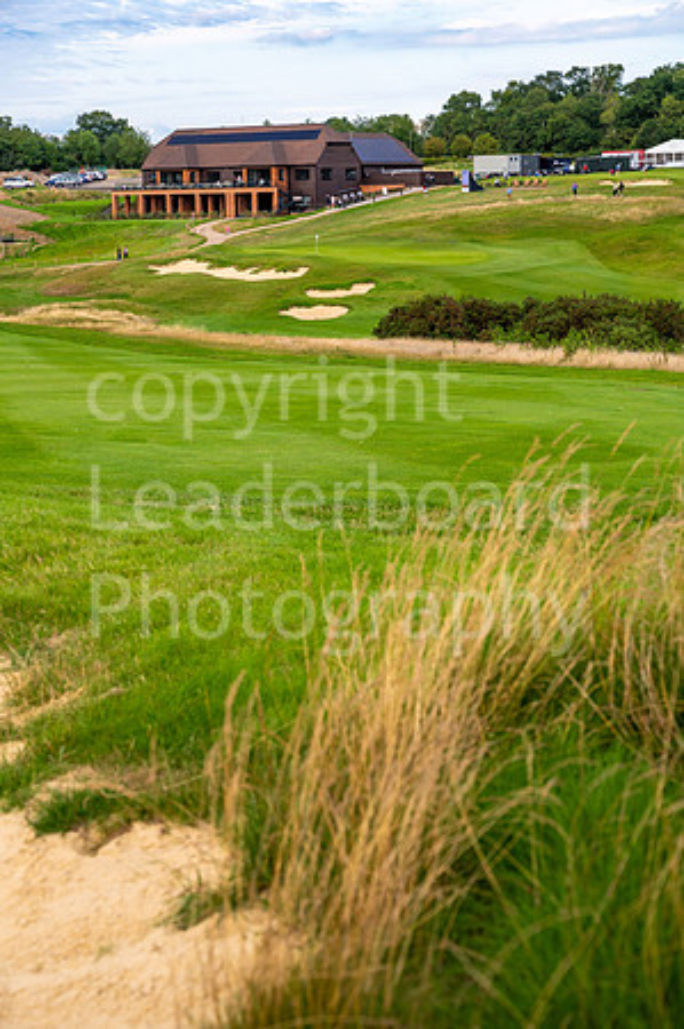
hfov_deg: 20.0
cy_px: 514
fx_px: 1942
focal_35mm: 68
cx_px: 342
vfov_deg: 29.7
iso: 500
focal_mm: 68
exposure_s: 1/1000
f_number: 7.1
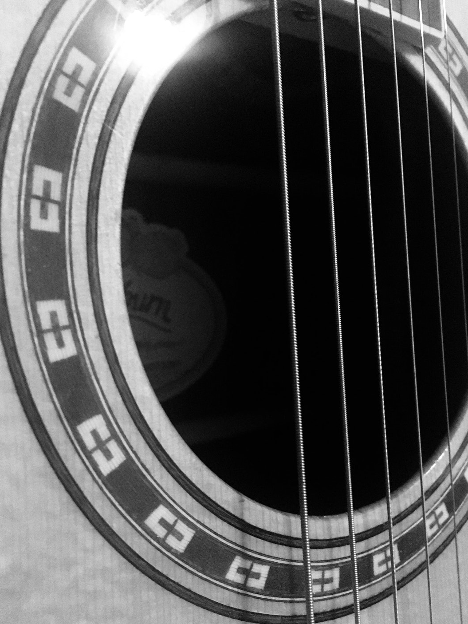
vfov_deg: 55.2
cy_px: 351
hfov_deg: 42.9
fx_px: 595
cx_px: 258
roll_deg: +2.6
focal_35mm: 33
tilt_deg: -4.6
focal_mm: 4.15
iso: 800
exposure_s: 1/15
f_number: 2.2
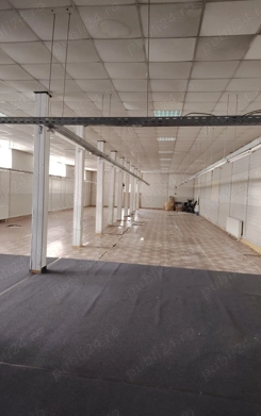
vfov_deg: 70.4
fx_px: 295
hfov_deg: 47.6
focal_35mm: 26
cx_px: 123
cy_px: 207
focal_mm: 5.25
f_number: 1.75
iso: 1553
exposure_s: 1/25
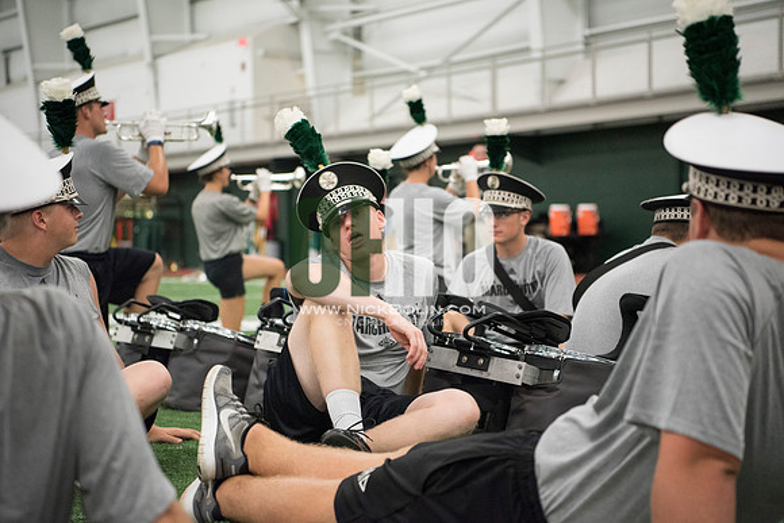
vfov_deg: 19.5
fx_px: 1525
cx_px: 392
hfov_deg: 28.8
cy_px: 262
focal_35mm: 70
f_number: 3.2
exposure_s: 1/250
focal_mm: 70
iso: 3200
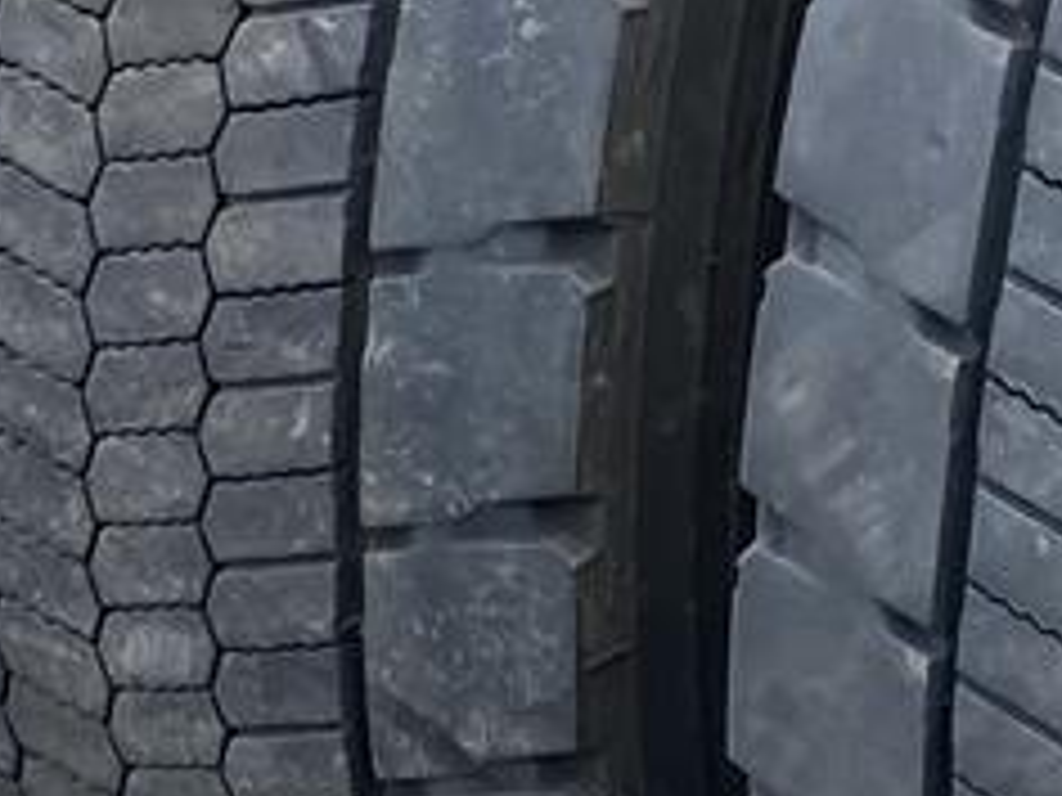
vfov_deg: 11.1
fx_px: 4080
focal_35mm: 133
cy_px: 443
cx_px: 1136
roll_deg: +0.6
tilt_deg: -24.4
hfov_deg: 14.5
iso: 32
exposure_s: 1/782
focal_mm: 4.25
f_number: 1.8
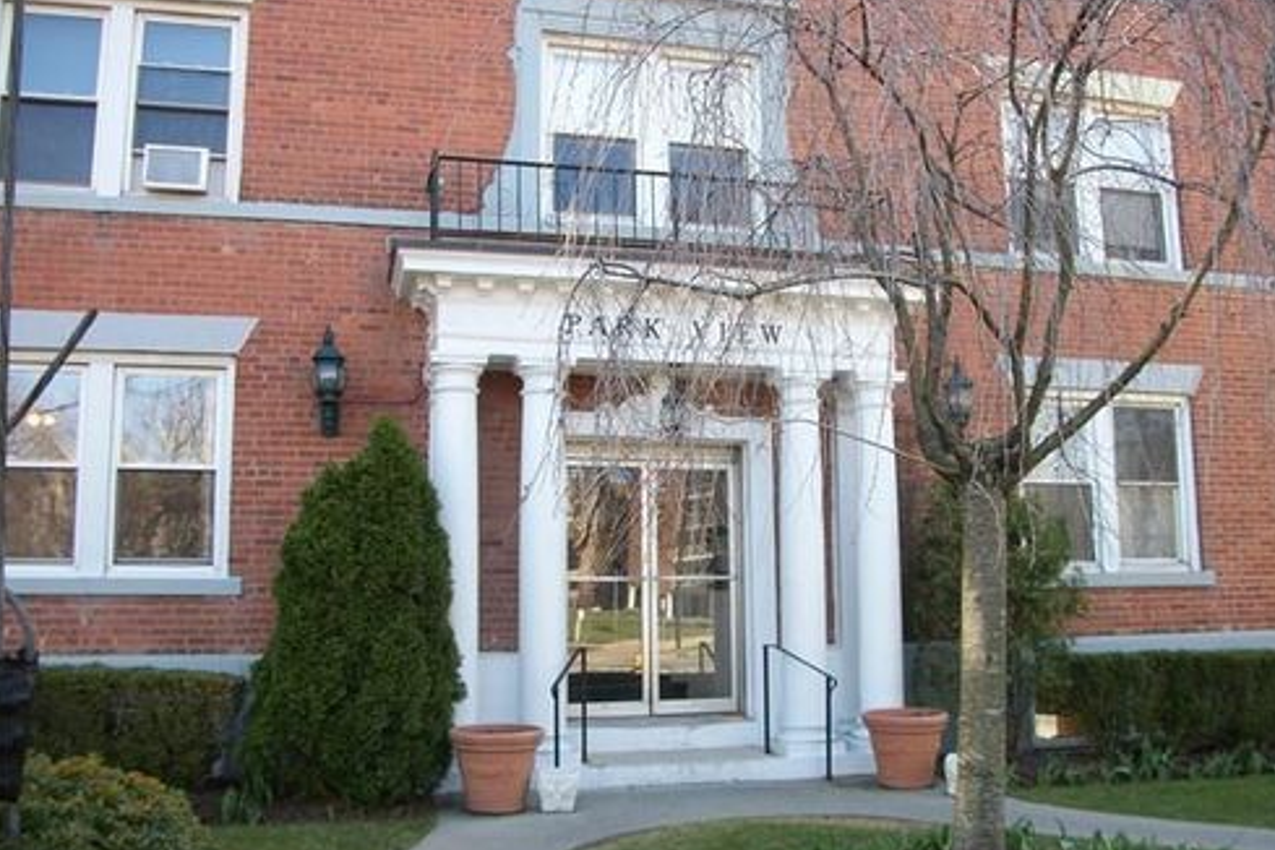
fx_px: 1204
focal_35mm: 34
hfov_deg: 55.8
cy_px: 450
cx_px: 644
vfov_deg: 38.9
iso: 80
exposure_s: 1/160
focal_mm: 5.7
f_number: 2.9
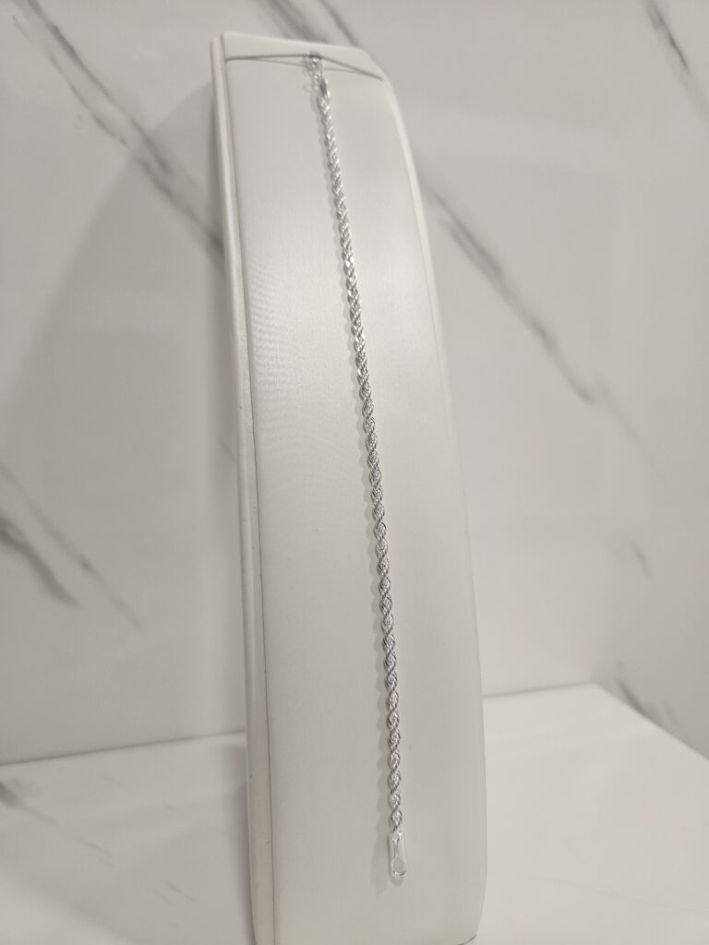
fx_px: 628
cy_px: 472
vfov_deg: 73.9
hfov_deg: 58.9
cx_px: 354
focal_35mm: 23
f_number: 1.8
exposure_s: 1/100
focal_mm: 5.4
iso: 160
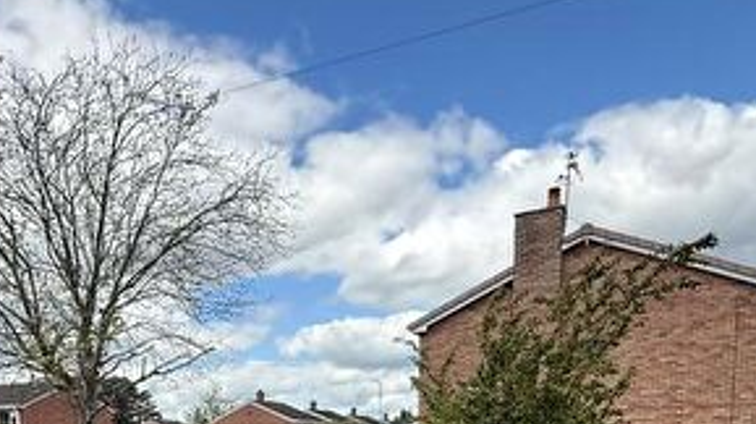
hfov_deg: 52.1
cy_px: 525
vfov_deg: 27.5
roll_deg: +0.6
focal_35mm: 37
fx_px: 741
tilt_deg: -6.5
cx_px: 207
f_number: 2.2
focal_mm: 2.22
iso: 64
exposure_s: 1/1497
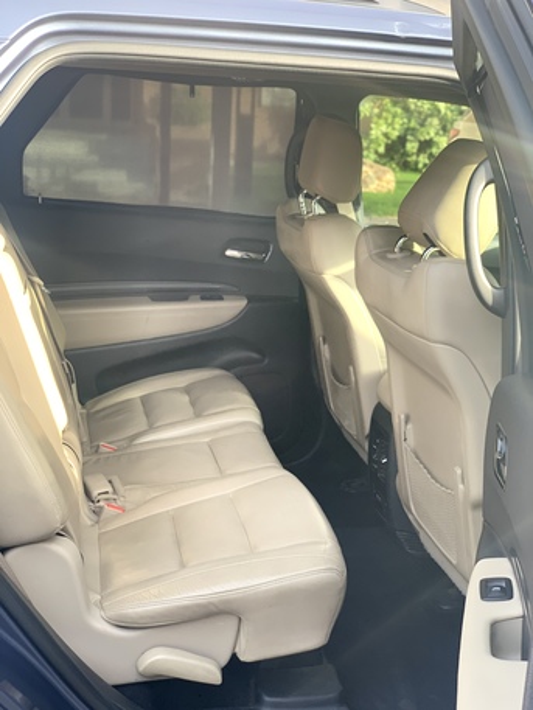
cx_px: 266
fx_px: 1067
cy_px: 355
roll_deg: -3.3
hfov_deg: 28.0
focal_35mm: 52
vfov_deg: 36.8
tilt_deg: -11.6
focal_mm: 6
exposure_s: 1/122
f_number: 2.4
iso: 100
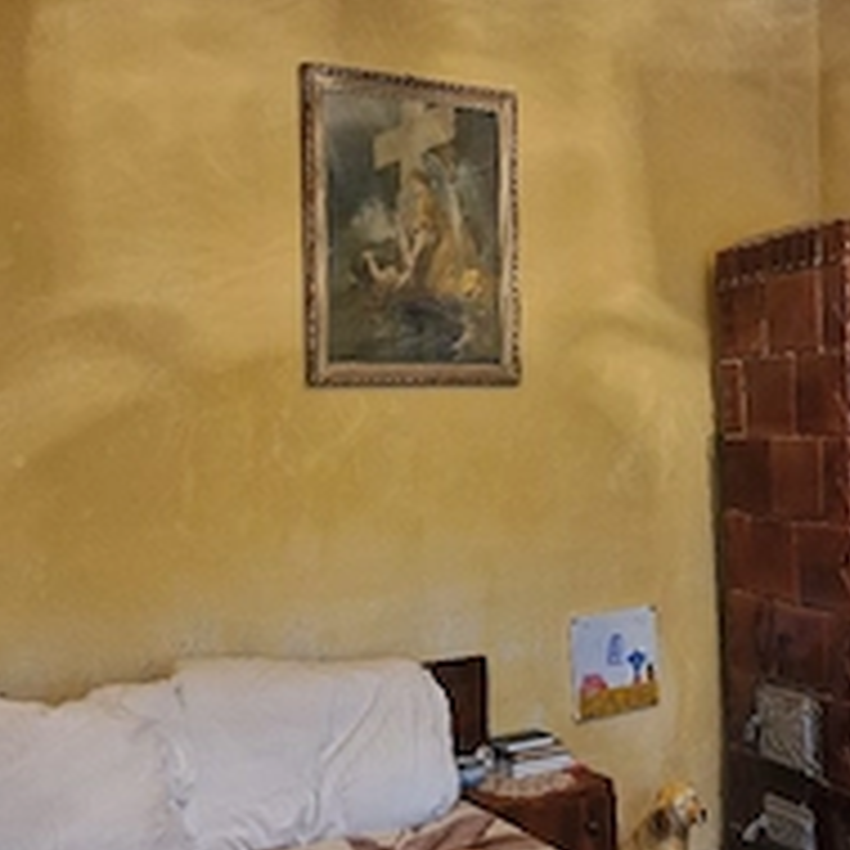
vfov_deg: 39.2
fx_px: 1195
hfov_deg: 39.1
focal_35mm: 43
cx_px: 490
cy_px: 427
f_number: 1.8
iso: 800
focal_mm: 6.4
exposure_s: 1/50
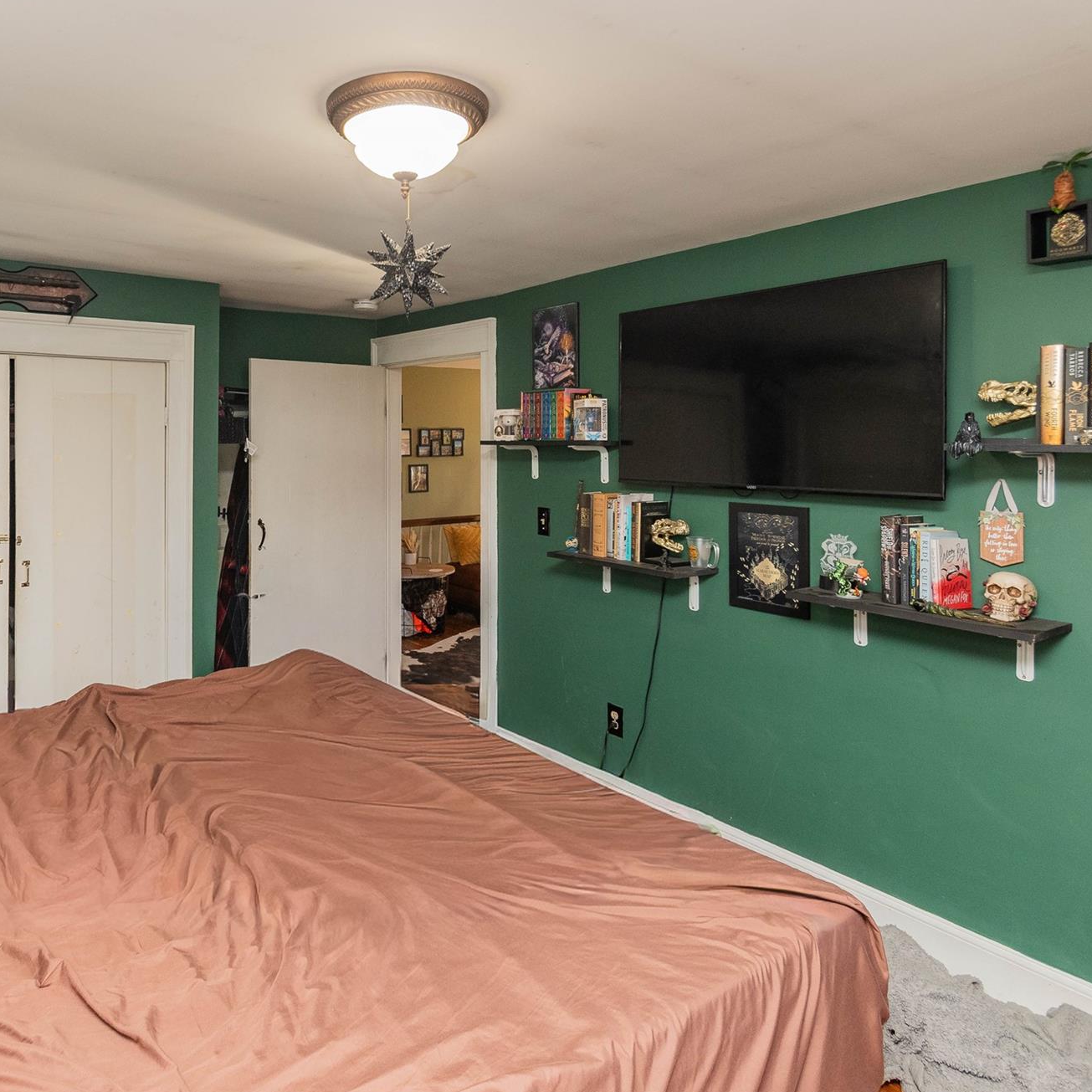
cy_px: 551
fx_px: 714
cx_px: 425
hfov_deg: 73.8
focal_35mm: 20
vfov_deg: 74.8
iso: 1000
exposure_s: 1/60
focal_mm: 10
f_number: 5.6
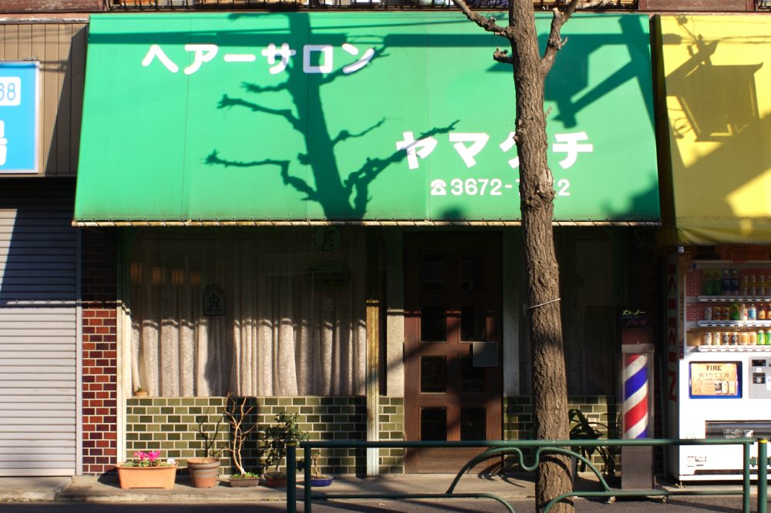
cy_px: 256
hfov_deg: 46.4
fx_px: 899
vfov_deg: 31.9
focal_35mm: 42
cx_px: 386
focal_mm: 28
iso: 100
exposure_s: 1/100
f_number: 8
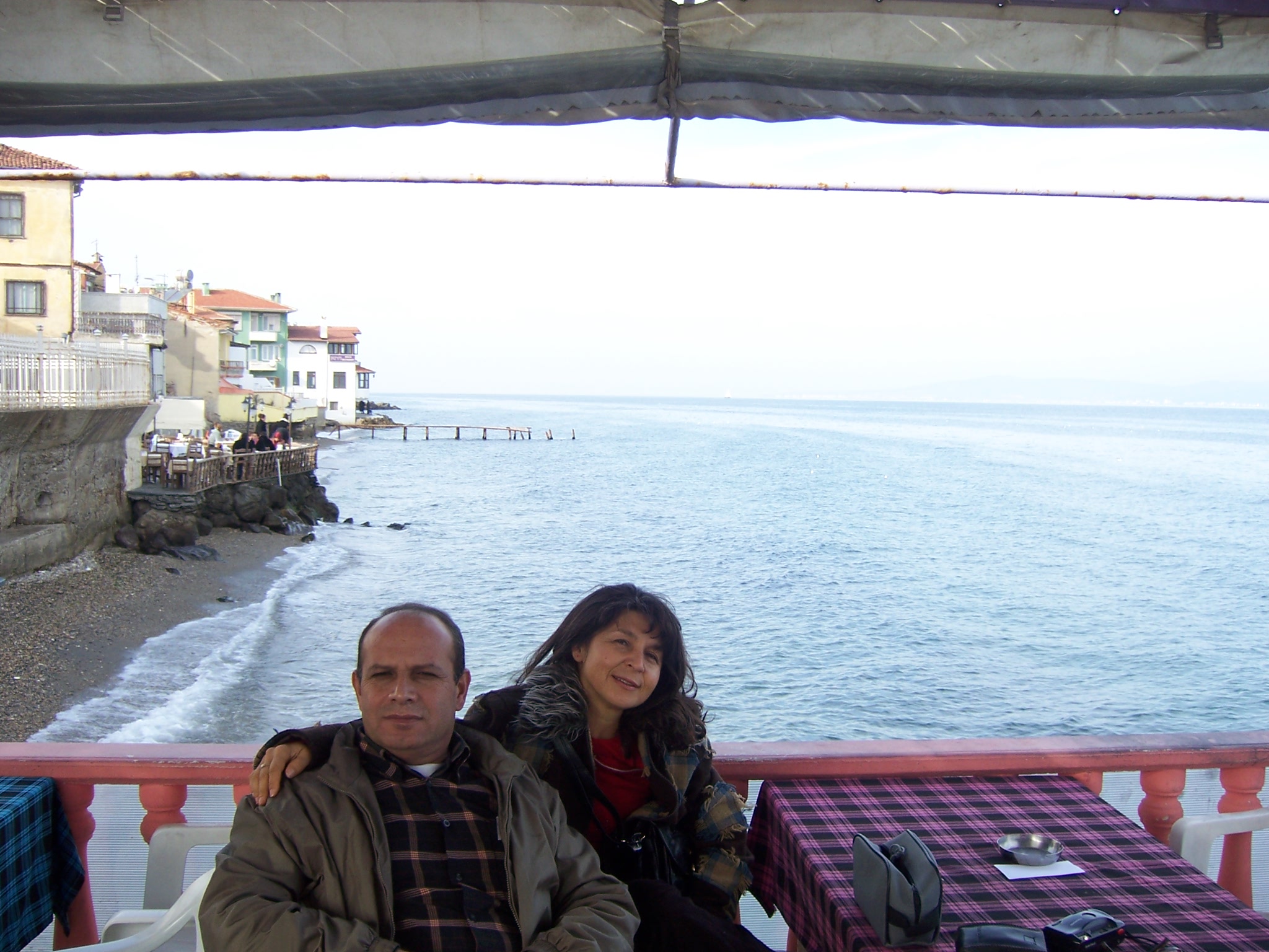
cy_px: 476
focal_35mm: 36
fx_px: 1320
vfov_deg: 39.7
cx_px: 634
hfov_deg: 51.4
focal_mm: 6.2
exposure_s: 1/320
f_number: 2.8
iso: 80
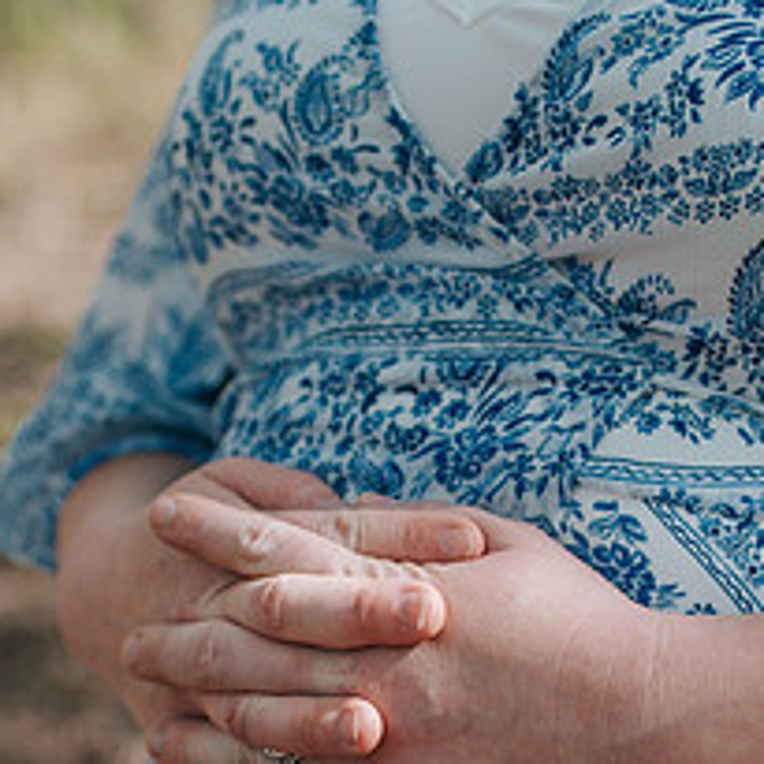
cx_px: 451
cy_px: 691
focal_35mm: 84
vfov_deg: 20.2
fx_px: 2097
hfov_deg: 20.6
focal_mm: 35
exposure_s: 1/1000
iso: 250
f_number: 2.5
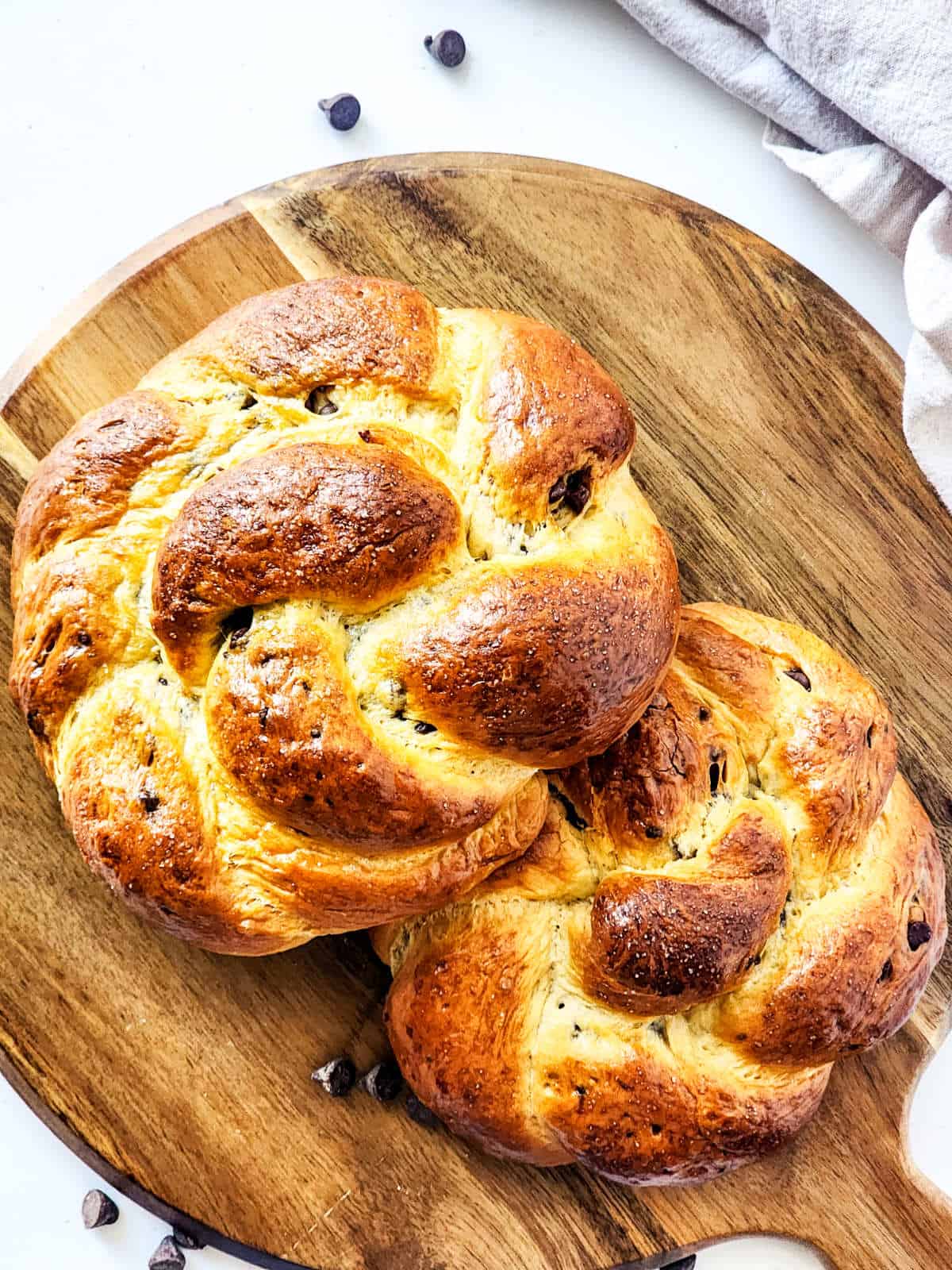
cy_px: 635
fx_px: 2530
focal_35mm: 69
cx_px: 476
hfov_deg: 21.3
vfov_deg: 28.2
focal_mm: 7.9
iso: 80
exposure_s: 1/60
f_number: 2.4
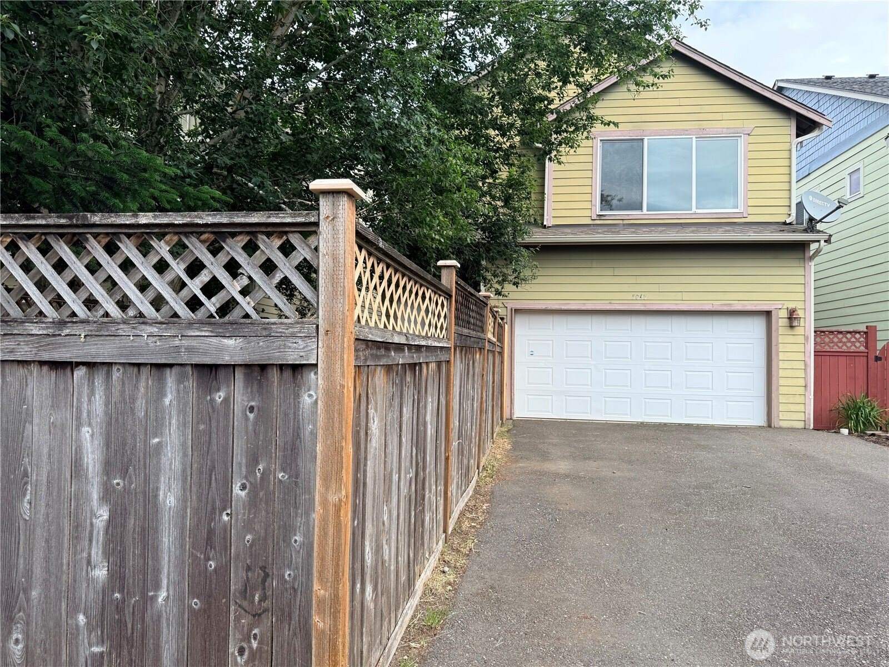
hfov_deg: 71.6
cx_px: 444
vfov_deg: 56.8
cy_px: 334
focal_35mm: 24
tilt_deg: +1.9
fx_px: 616
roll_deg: -1.2
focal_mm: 6.76
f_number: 1.78
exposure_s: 1/1812
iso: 80
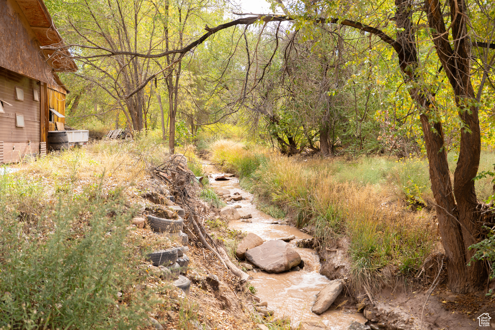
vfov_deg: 37.8
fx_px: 481
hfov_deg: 54.4
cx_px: 248
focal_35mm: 35
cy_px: 165
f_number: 4
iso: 200
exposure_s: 1/160
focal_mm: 35
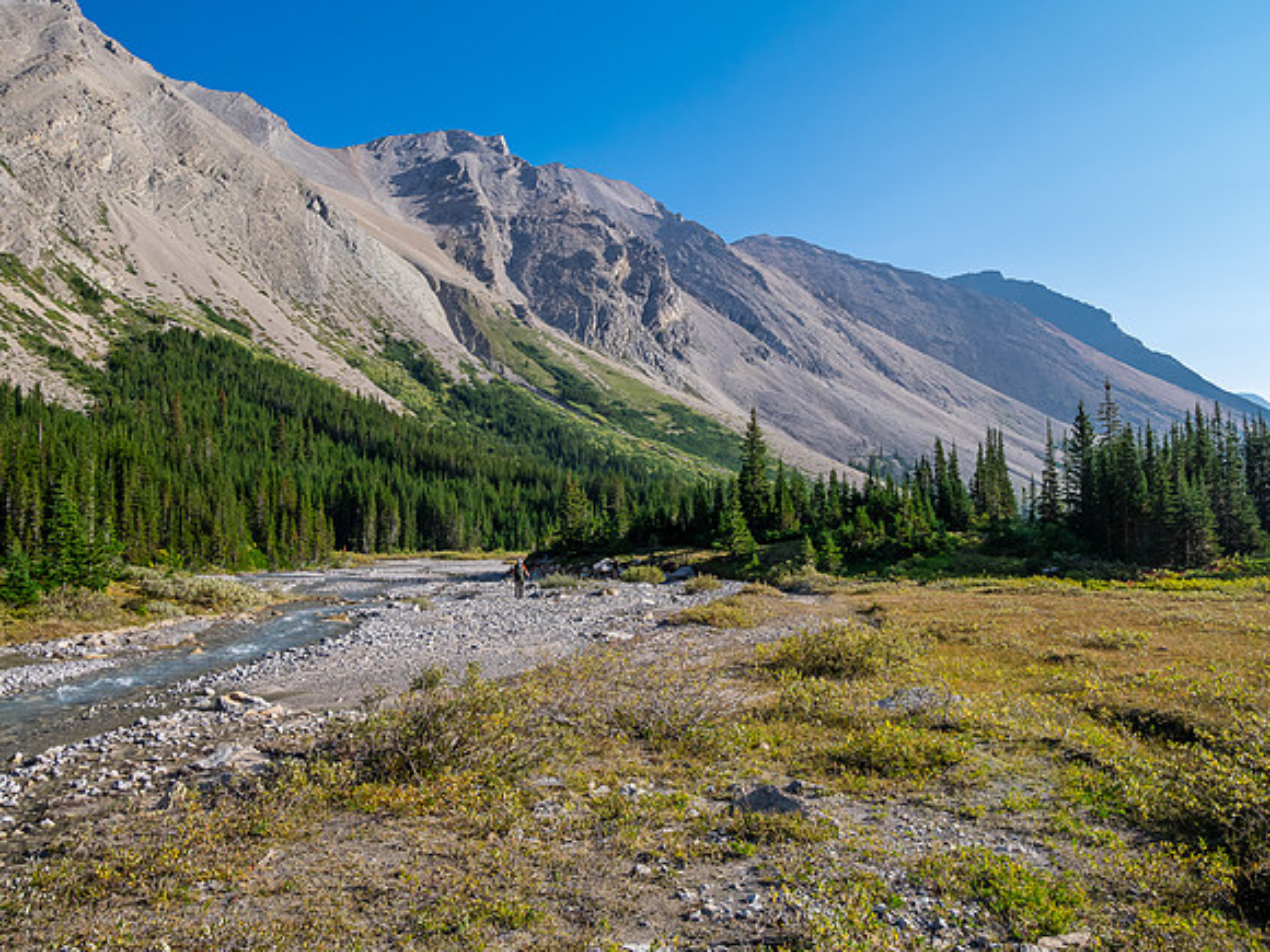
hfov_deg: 71.6
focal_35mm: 24
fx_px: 881
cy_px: 476
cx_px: 635
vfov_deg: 56.8
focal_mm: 12
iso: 200
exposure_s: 1/320
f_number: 8
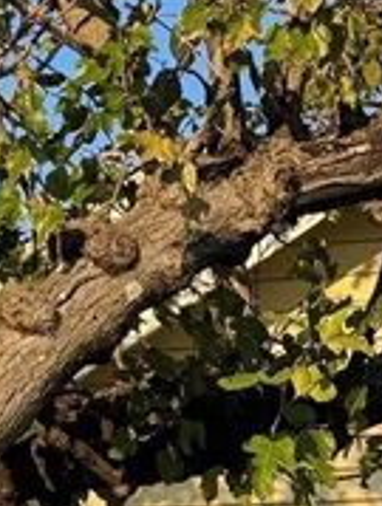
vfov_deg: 12.6
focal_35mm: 137
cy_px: 1012
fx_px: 2009
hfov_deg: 10.9
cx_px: 252
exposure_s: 1/1597
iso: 80
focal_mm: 6.76
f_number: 1.78
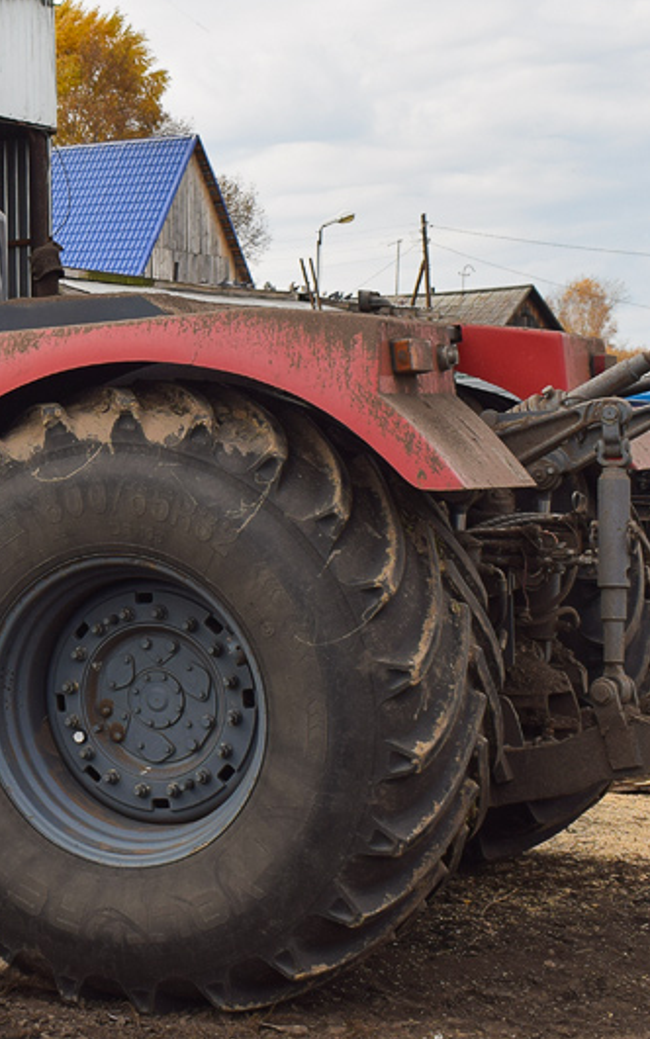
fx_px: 2154
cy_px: 323
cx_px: -151
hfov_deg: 16.4
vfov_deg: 26.9
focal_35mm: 76
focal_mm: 22
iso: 100
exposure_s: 1/320
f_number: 5.6
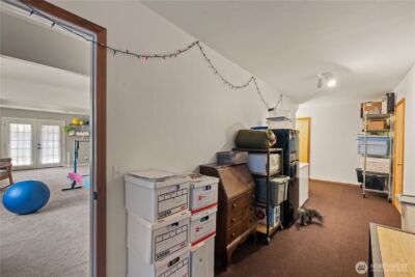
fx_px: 173
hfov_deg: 100.4
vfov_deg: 77.4
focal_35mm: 15
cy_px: 138
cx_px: 208
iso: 400
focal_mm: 15
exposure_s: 1
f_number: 8
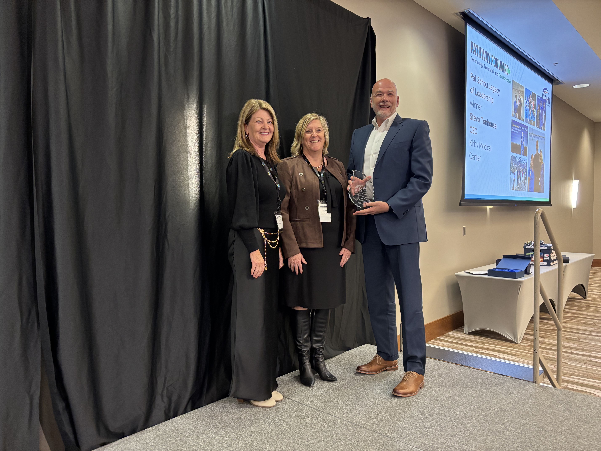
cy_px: 226
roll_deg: +1.4
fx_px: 451
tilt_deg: -3.3
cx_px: 300
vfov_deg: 53.1
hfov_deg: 67.3
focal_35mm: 26
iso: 500
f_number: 1.6
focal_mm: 5.96
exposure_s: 1/60
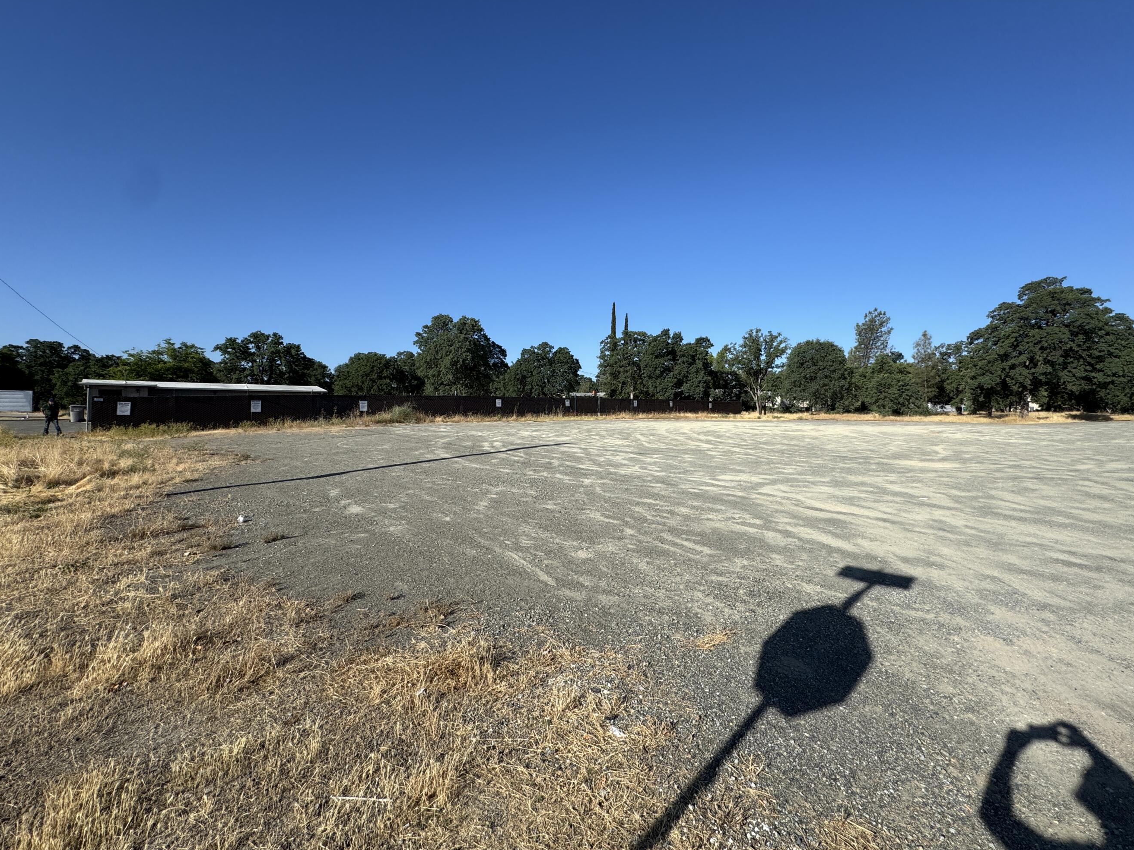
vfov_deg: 78.0
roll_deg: -0.5
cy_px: 398
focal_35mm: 16
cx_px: 591
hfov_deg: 94.4
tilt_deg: +0.8
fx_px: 524
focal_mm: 2.22
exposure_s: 1/2494
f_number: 2.2
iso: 50
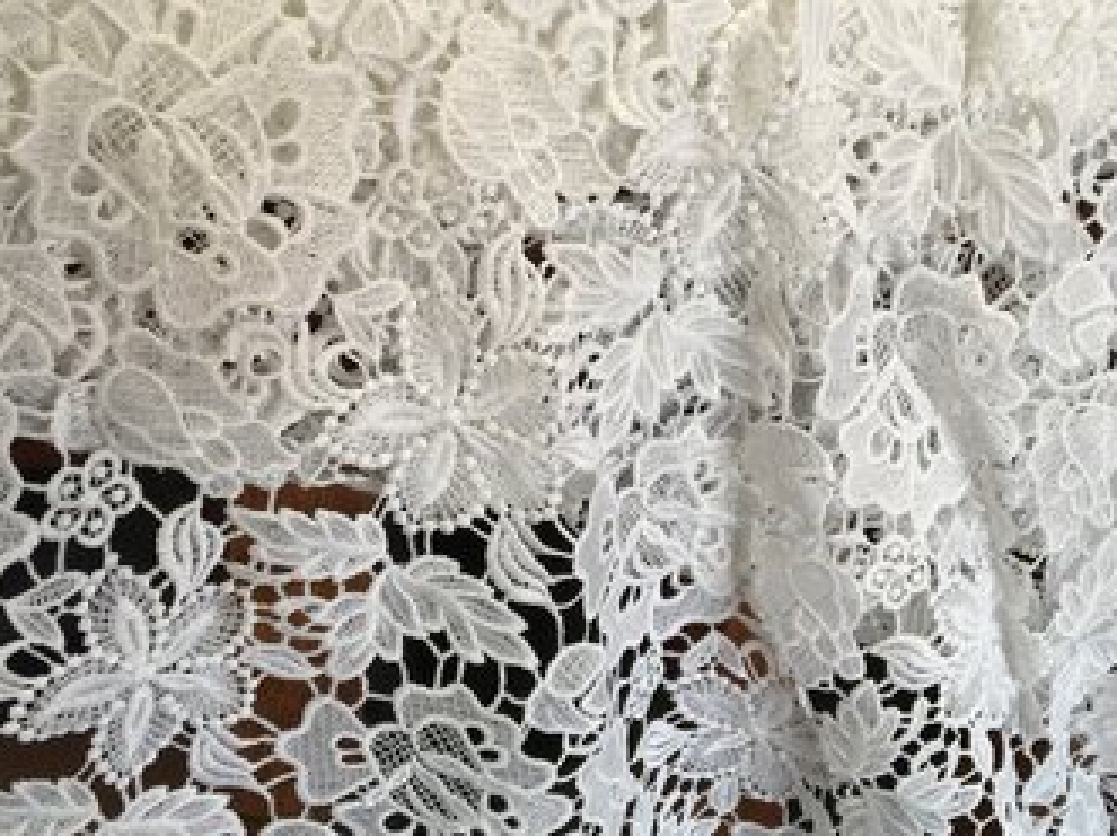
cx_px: 508
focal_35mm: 44
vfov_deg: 32.7
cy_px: 337
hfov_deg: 42.9
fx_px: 1419
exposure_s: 1/60
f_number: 2.2
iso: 32
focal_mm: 4.15
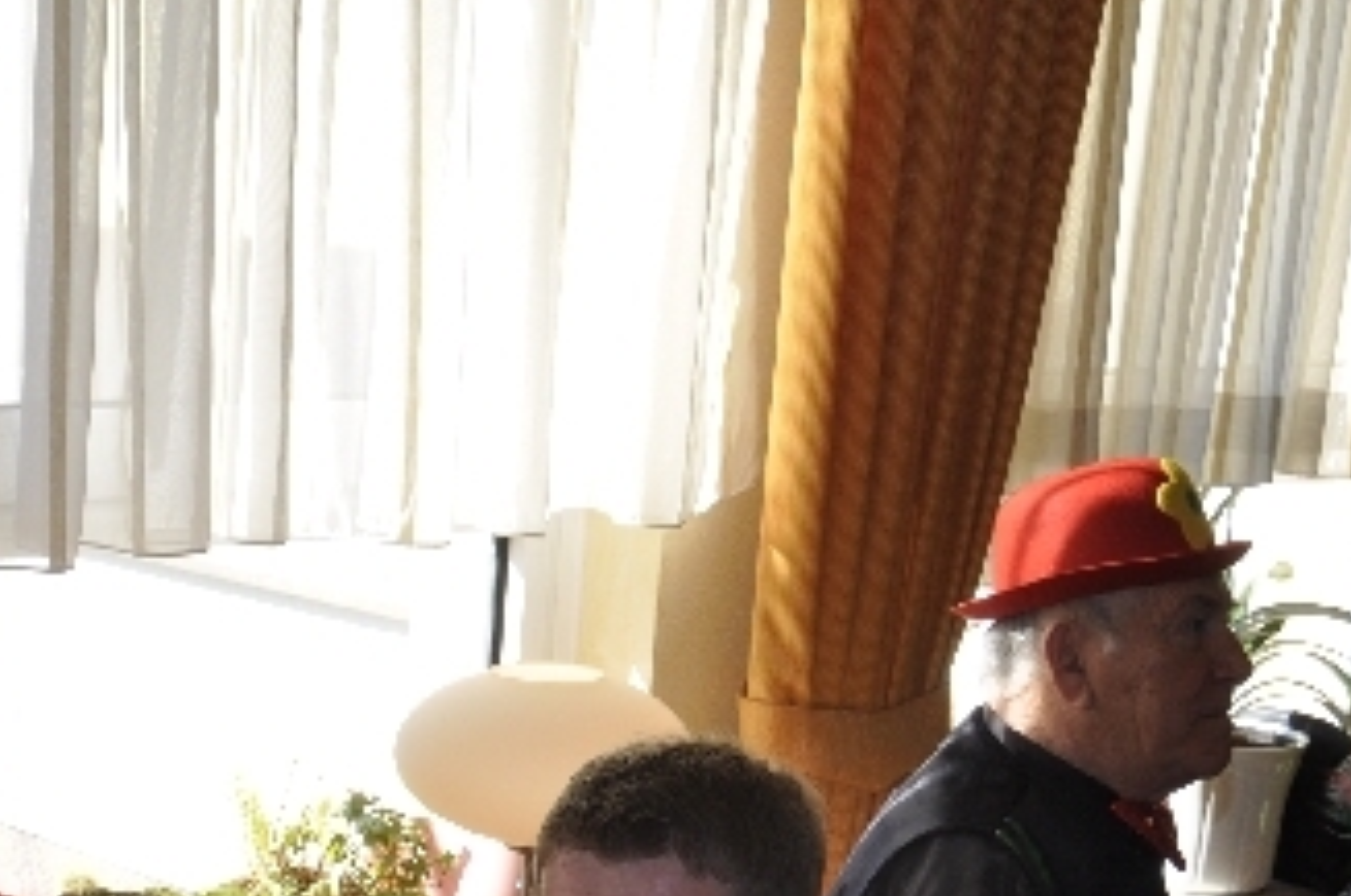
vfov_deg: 14.9
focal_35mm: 88
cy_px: 1092
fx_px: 3298
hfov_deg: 22.5
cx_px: 87
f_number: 7.1
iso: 400
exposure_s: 1/200
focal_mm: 24
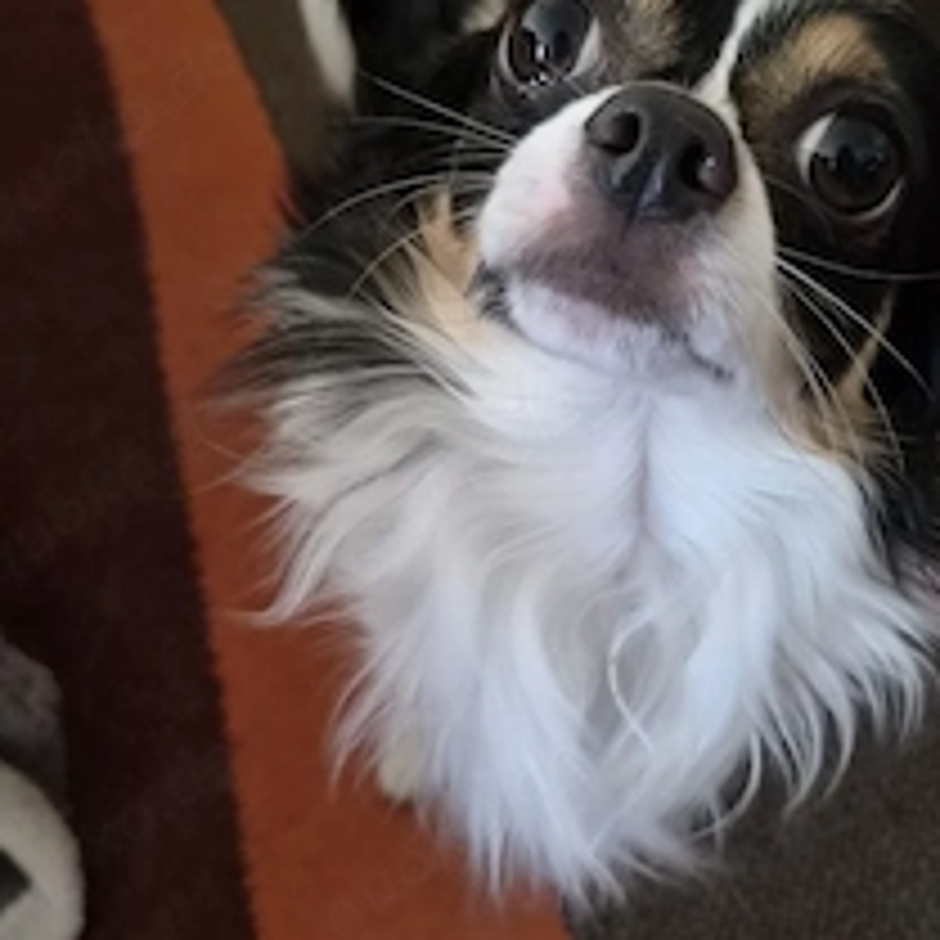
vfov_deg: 42.7
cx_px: 549
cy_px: 535
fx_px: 1198
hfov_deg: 42.7
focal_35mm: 39
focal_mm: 5.4
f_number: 1.8
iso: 1600
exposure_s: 1/100
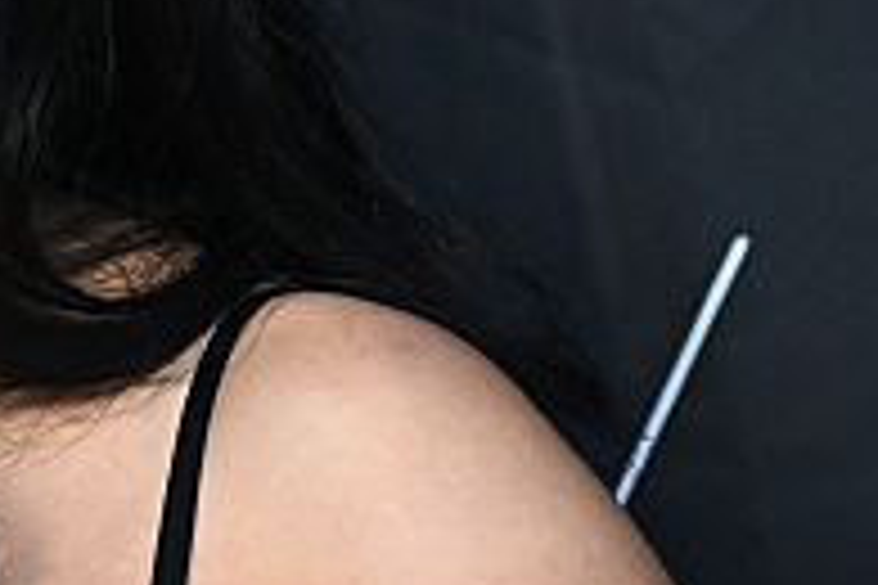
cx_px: -810
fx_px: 8194
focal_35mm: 336
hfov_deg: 6.0
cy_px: 61
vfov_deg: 4.1
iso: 3200
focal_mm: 64
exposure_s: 1/1000
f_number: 2.8
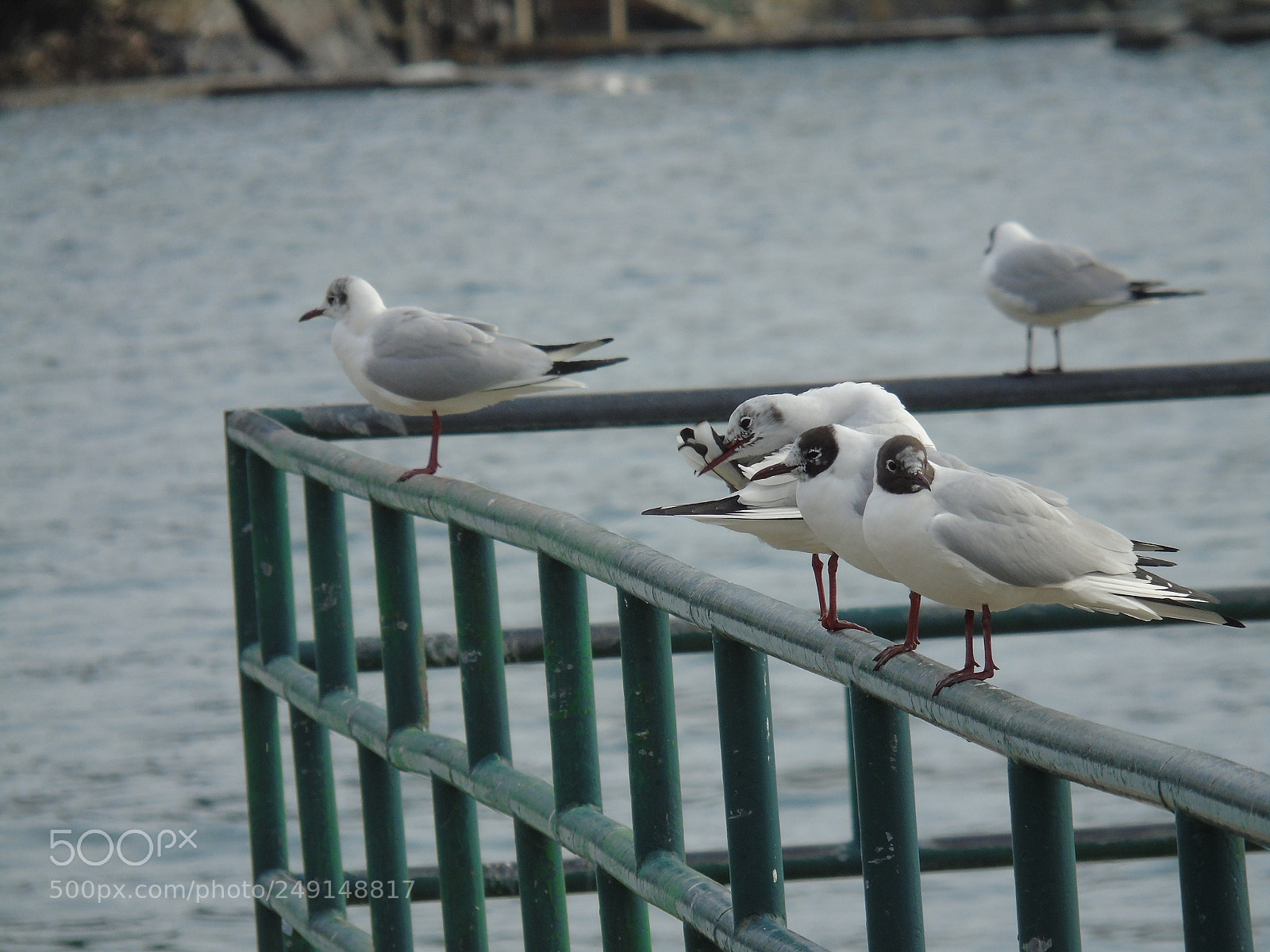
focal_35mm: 549
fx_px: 20142
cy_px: 476
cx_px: 635
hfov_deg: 3.6
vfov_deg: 2.7
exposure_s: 1/250
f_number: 5.7
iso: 80
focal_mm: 98
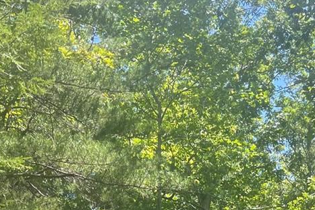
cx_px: 177
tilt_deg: +4.5
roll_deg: +0.5
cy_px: 377
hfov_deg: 22.9
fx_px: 778
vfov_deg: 13.7
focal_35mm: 89
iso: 50
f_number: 1.6
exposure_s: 1/425
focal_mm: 5.1
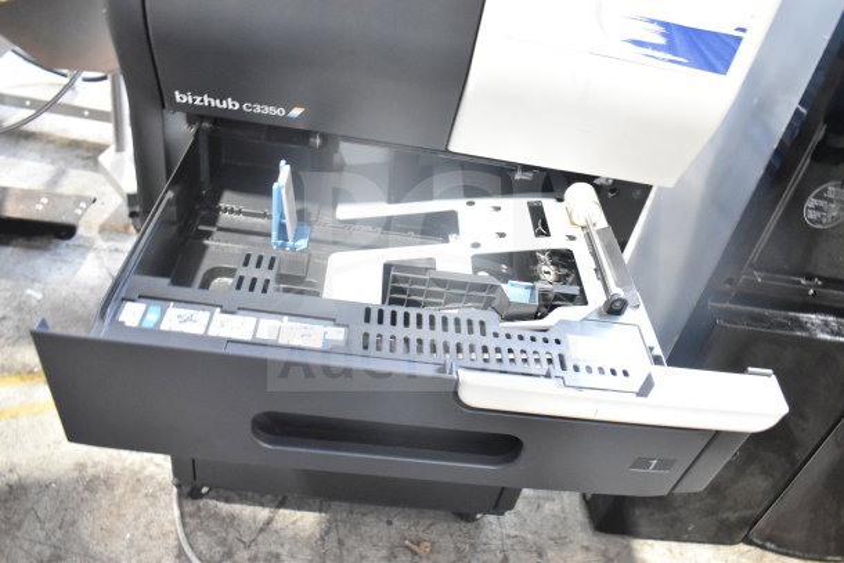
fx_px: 633
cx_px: 422
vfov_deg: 48.0
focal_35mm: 27
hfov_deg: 67.4
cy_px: 282
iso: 6400
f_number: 5.6
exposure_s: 1/125
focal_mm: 18
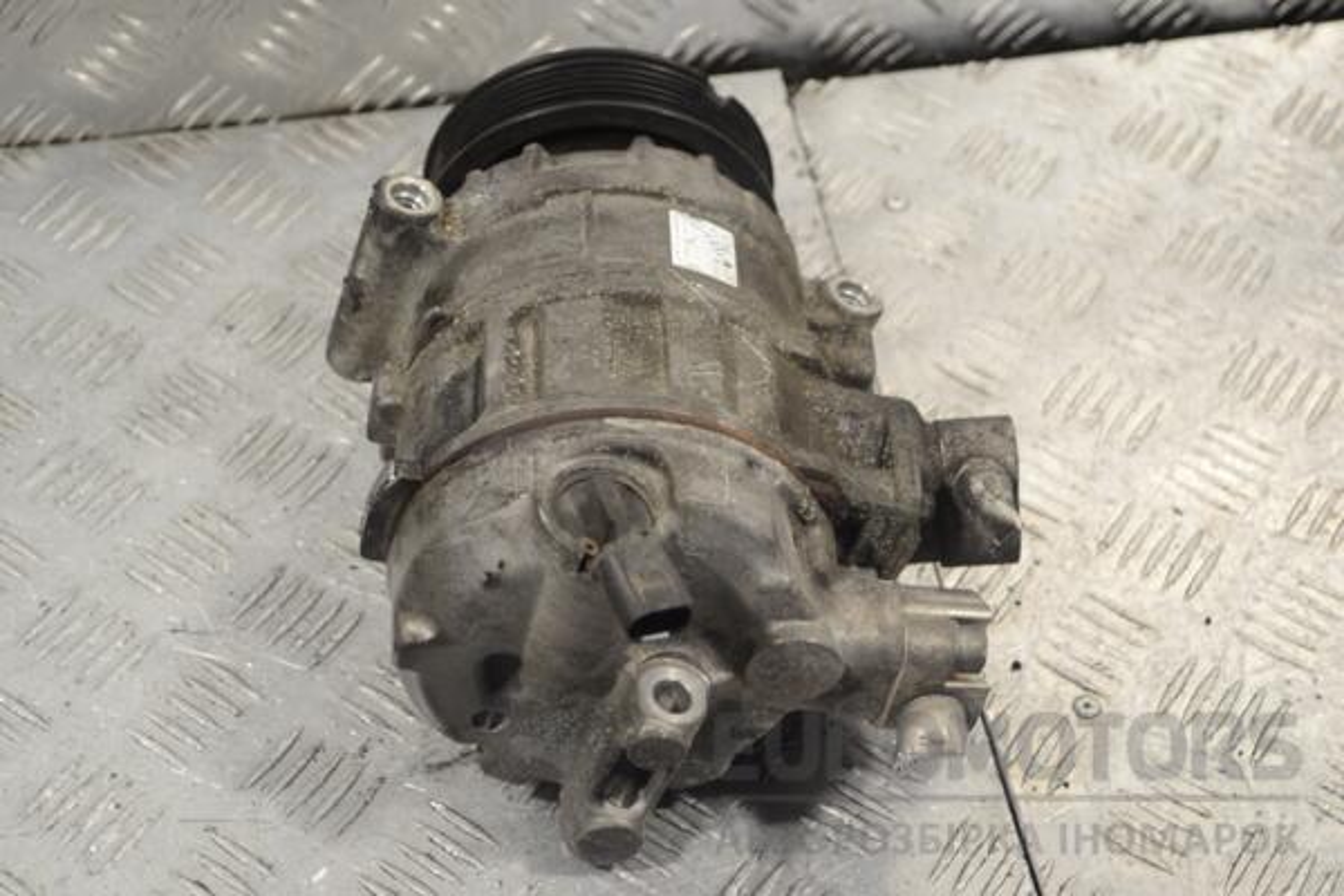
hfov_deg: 33.4
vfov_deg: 22.6
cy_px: 448
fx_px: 2240
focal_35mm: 60
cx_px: 672
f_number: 5.3
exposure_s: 1/30
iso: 160
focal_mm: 40
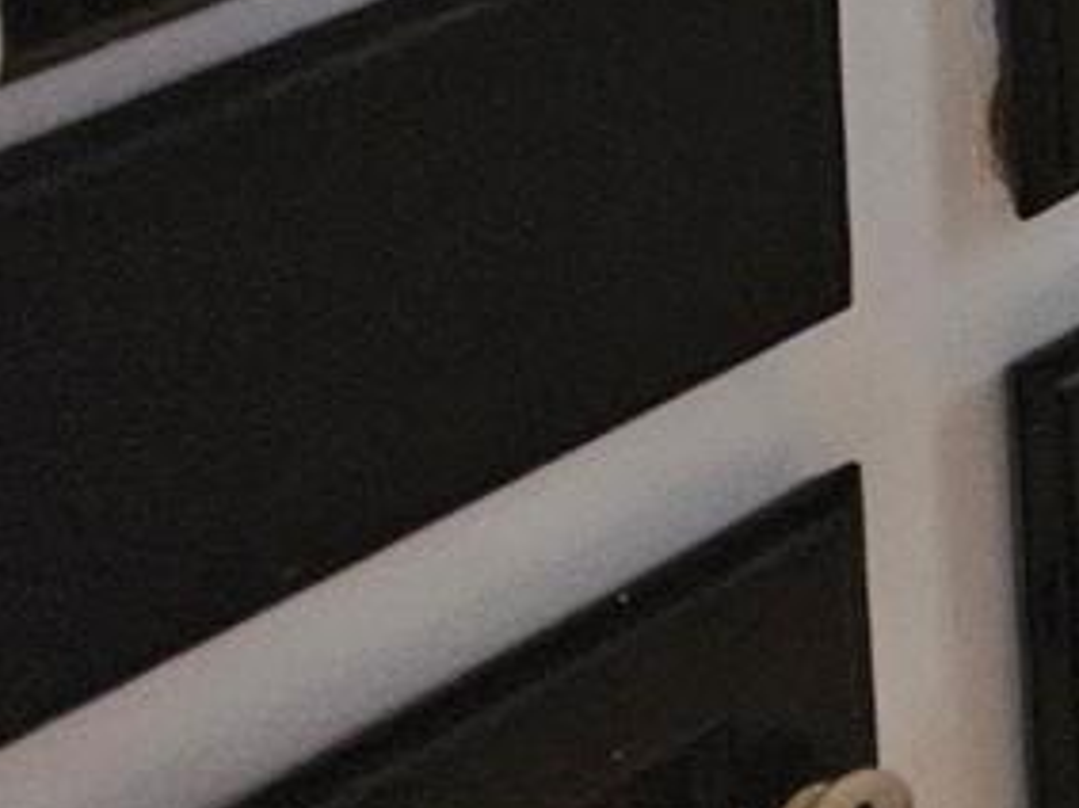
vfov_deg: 9.5
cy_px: -1395
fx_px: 4050
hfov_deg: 11.6
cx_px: 2802
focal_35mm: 130
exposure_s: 1/120
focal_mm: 5.4
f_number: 1.8
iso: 640
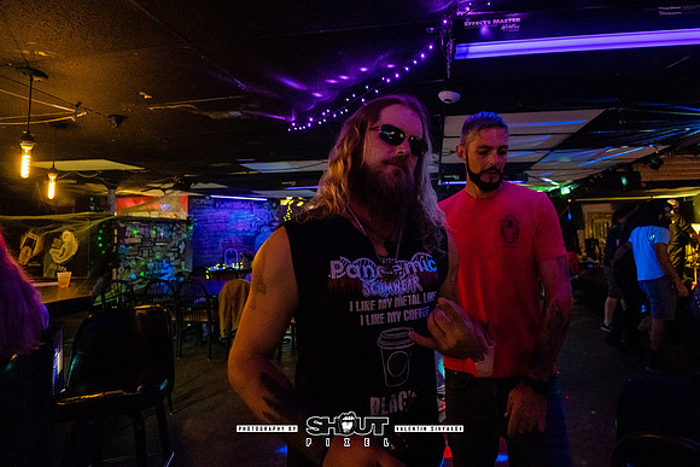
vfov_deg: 70.3
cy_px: 203
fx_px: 330
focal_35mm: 17
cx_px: 396
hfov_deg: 92.9
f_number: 2.8
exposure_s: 1/200
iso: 3200
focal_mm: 14
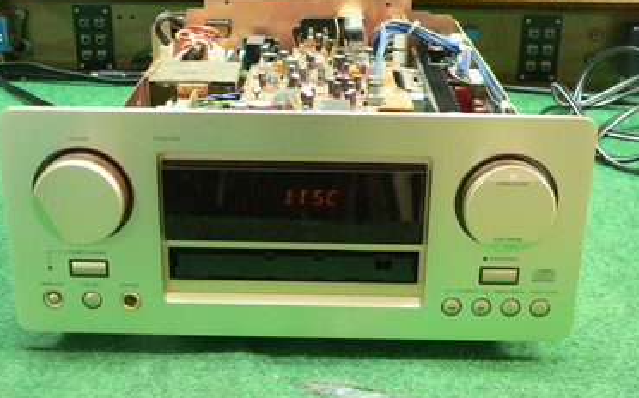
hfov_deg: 38.9
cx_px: 314
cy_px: 195
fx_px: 905
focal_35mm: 52
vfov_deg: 24.8
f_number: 2.8
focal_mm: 8
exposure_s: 1/4
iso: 200
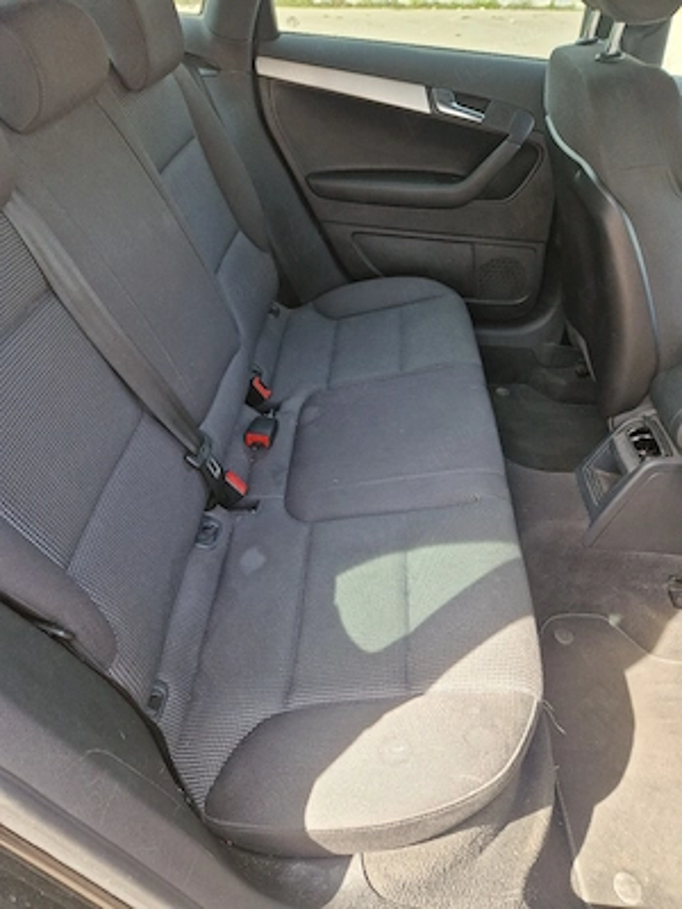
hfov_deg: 58.9
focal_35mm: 23
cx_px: 341
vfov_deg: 73.9
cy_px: 454
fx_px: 604
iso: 50
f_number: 1.8
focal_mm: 5.4
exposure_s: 1/182
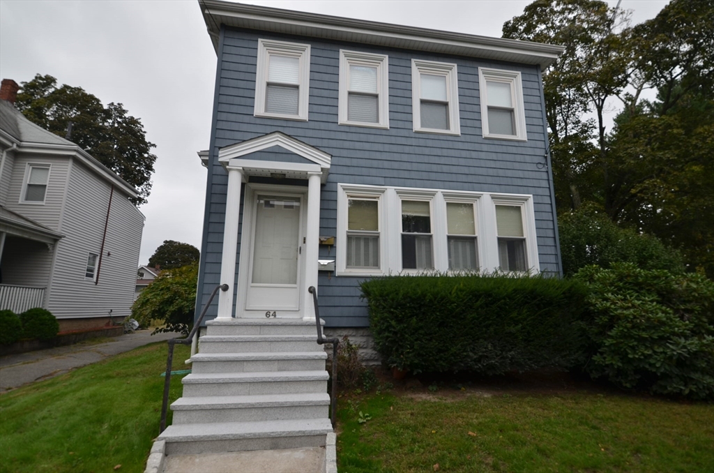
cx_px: 357
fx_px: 356
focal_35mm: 18
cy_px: 236
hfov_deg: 90.1
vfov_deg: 67.1
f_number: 5.6
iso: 200
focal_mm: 12
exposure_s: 1/125
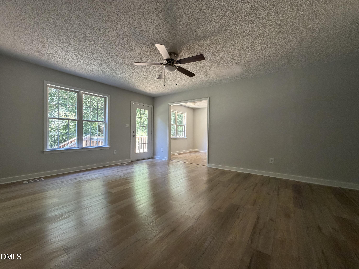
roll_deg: -0.2
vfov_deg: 85.7
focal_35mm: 14
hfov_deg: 102.1
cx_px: 180
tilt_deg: -0.2
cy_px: 134
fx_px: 145
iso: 320
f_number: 2.2
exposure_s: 1/104
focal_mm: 2.22
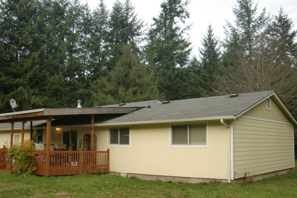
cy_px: 109
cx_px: 149
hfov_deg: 48.5
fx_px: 330
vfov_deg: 33.4
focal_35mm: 40
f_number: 3.9
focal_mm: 6.66
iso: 64
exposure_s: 1/100
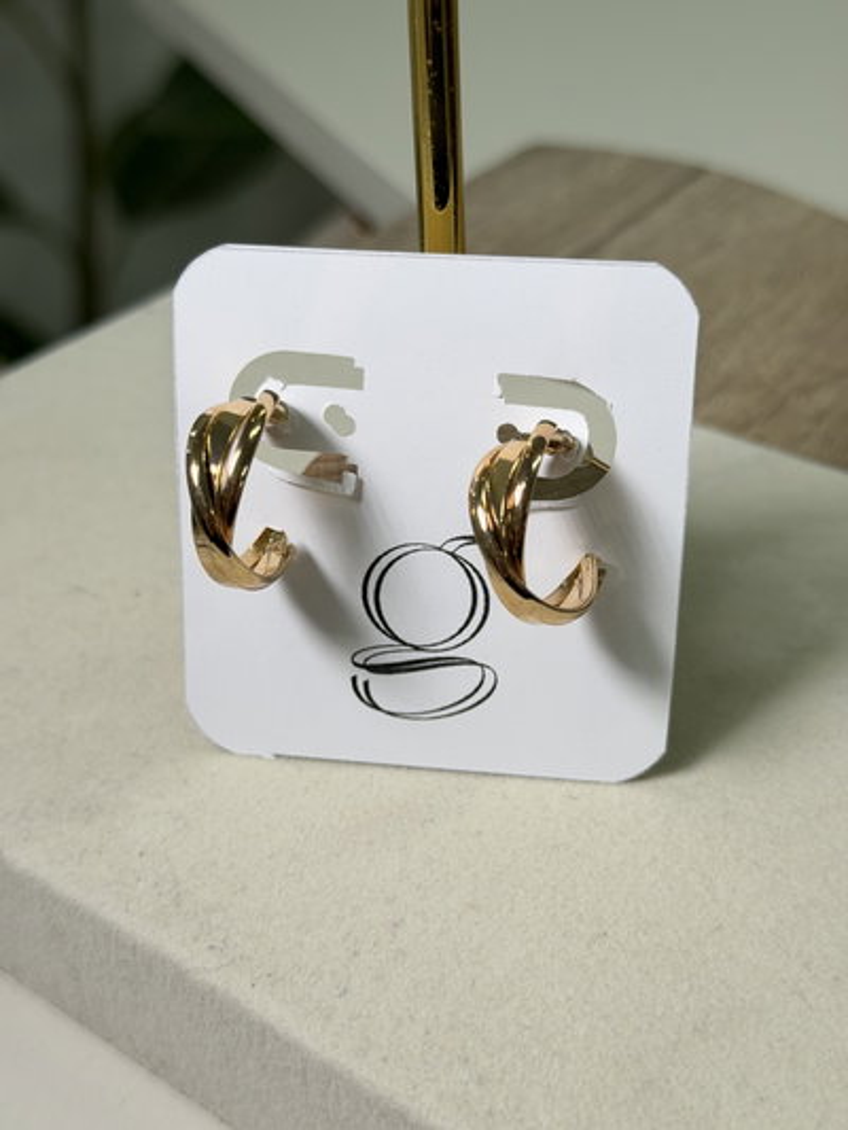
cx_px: 424
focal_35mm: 48
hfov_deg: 30.3
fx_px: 1567
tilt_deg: -36.3
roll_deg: +0.7
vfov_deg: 39.6
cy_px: 565
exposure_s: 1/121
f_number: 1.78
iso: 50
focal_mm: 6.76
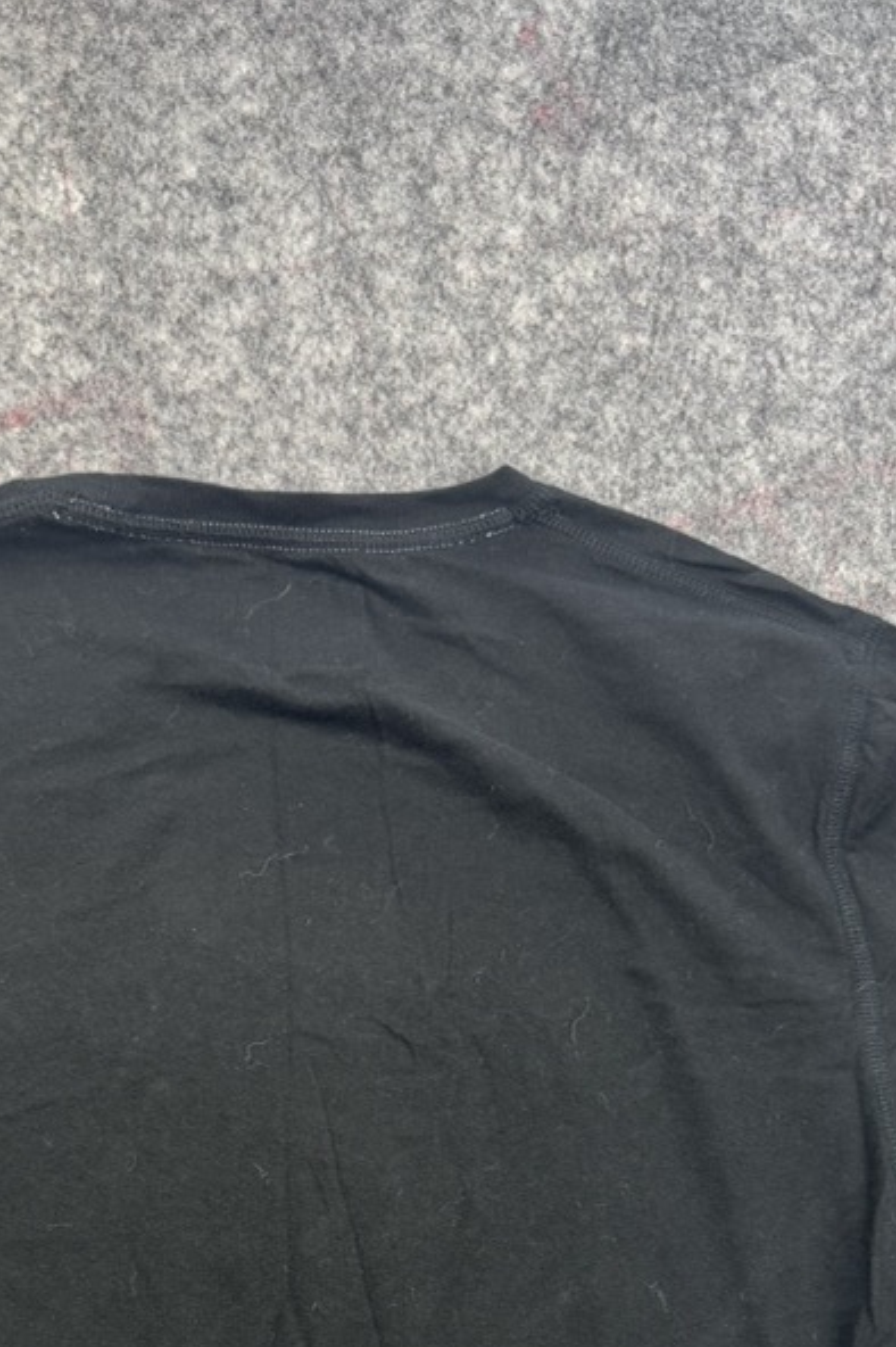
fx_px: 2018
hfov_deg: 24.8
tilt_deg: -61.5
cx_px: 255
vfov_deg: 33.4
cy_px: 1381
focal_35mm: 54
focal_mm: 6.76
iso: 125
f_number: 1.78
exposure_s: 1/50
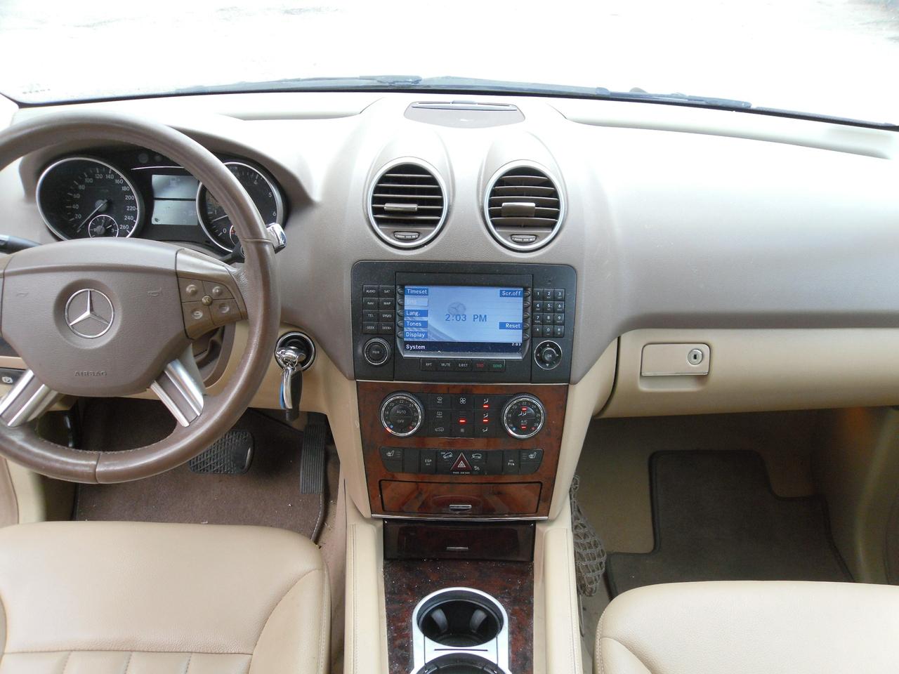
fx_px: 909
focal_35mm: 35
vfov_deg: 40.7
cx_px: 450
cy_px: 337
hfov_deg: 52.6
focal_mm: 6.3
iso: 100
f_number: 3.5
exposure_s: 1/76
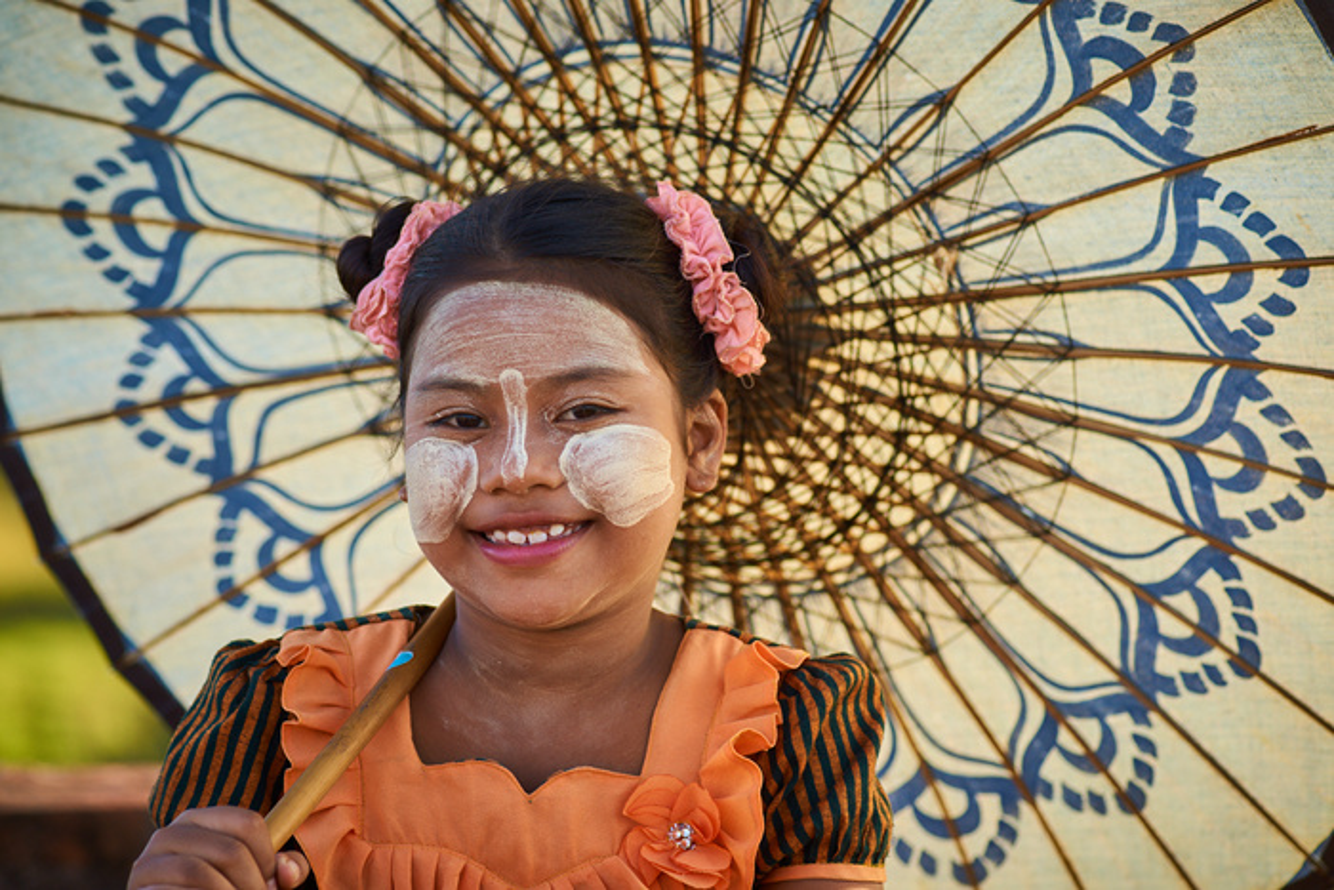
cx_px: 667
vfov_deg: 13.7
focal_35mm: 100
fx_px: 3706
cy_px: 445
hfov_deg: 20.4
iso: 200
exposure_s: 1/200
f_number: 4
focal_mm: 100
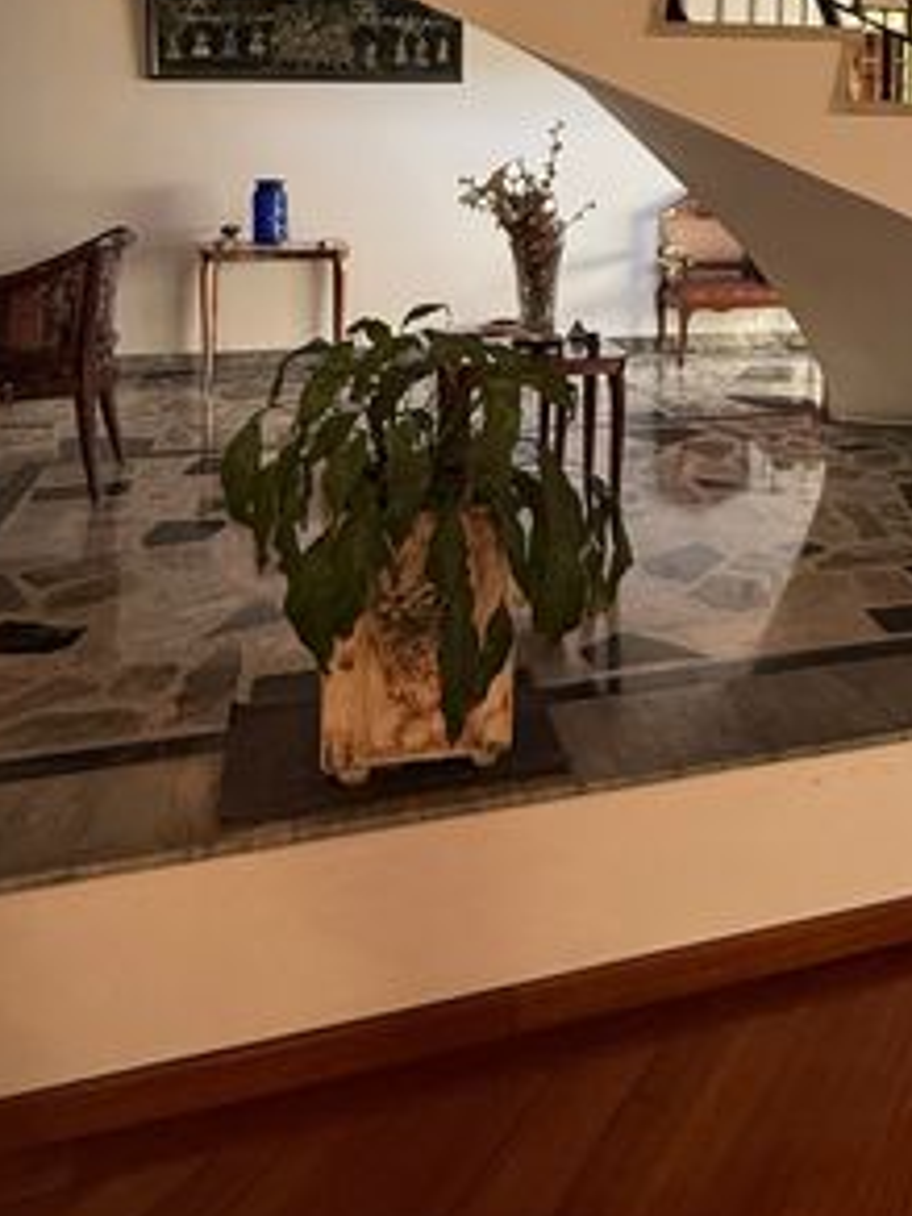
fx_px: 1124
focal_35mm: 32
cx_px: 662
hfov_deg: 43.0
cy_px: 198
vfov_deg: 52.1
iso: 320
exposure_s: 1/120
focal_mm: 2.22
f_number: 2.2
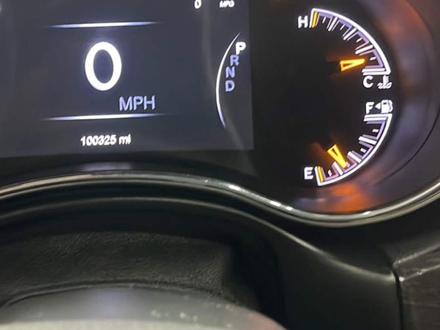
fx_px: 585
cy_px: 76
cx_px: 134
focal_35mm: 46
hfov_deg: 40.5
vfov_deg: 30.9
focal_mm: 5.1
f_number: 1.6
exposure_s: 1/40
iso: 800
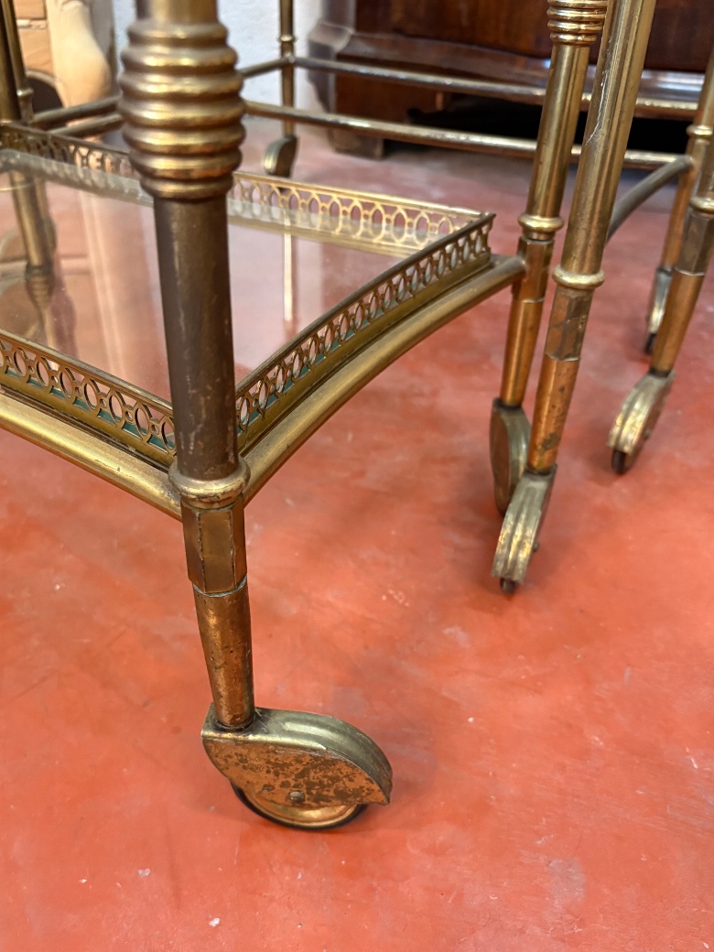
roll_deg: -0.7
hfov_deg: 46.7
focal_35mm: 30
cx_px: 310
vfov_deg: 59.9
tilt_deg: -35.0
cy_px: 513
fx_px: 825
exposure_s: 1/50
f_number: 1.6
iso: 500
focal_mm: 5.96
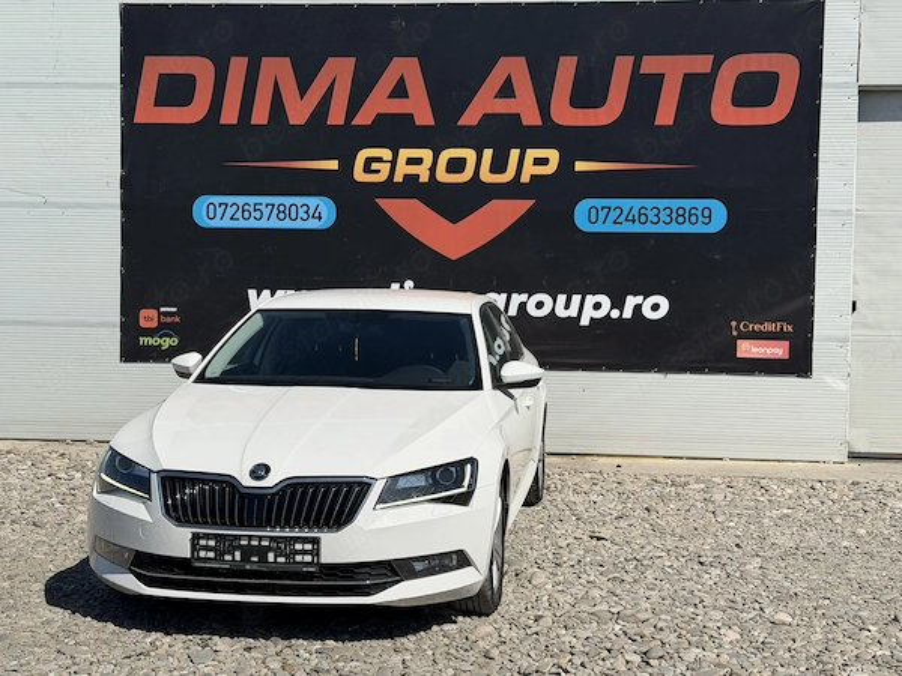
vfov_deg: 30.3
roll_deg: -0.2
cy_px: 338
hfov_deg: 39.7
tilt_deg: -2.4
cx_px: 451
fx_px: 1251
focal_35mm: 48
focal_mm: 6.76
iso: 64
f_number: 1.78
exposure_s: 1/9901
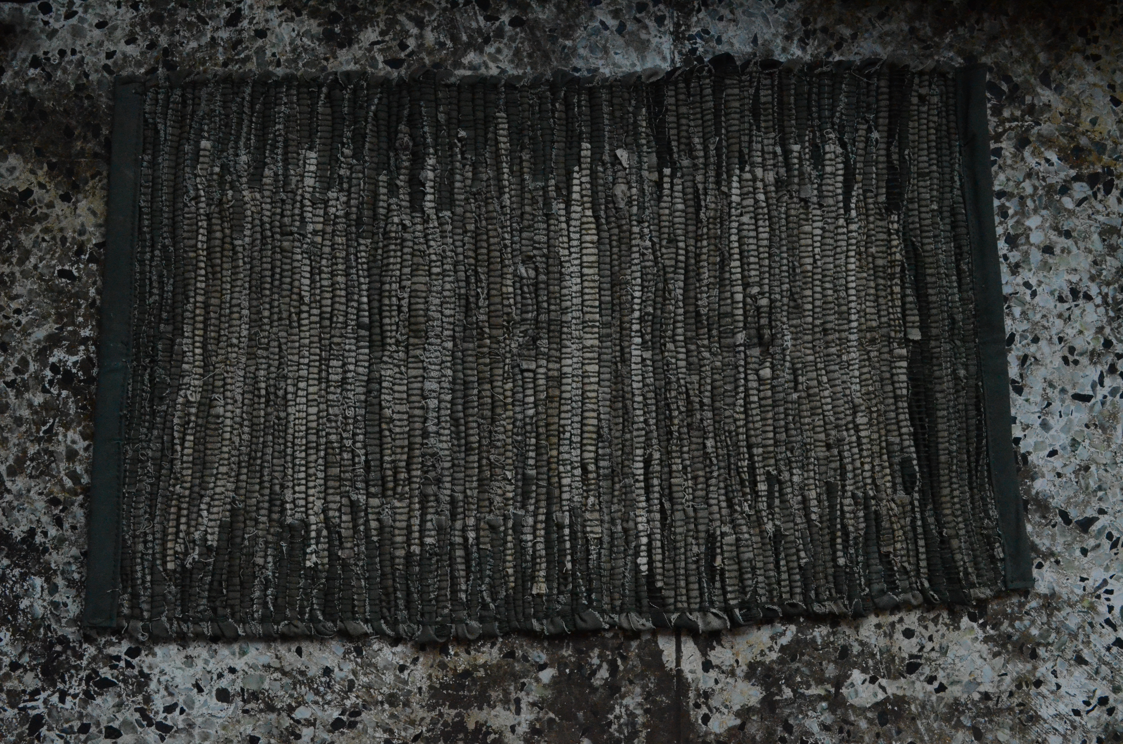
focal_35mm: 36
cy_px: 372
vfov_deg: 36.7
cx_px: 562
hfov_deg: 53.2
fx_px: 1121
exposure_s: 1/400
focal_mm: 24
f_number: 10
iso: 6400
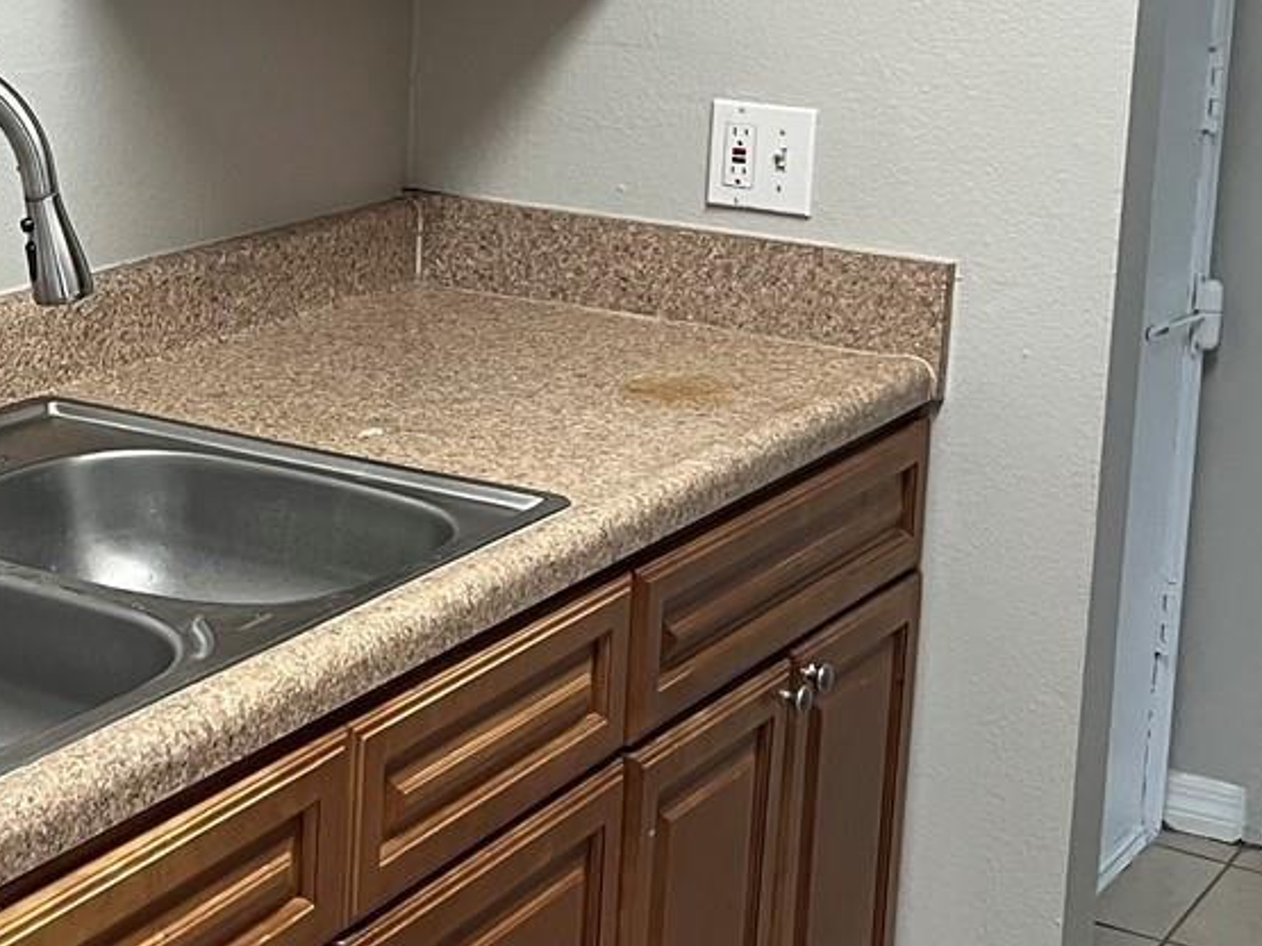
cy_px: 236
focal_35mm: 75
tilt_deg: -11.8
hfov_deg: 25.4
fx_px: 2734
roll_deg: -1.8
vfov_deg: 19.5
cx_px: 186
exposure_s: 1/60
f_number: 1.6
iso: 200
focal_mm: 5.1
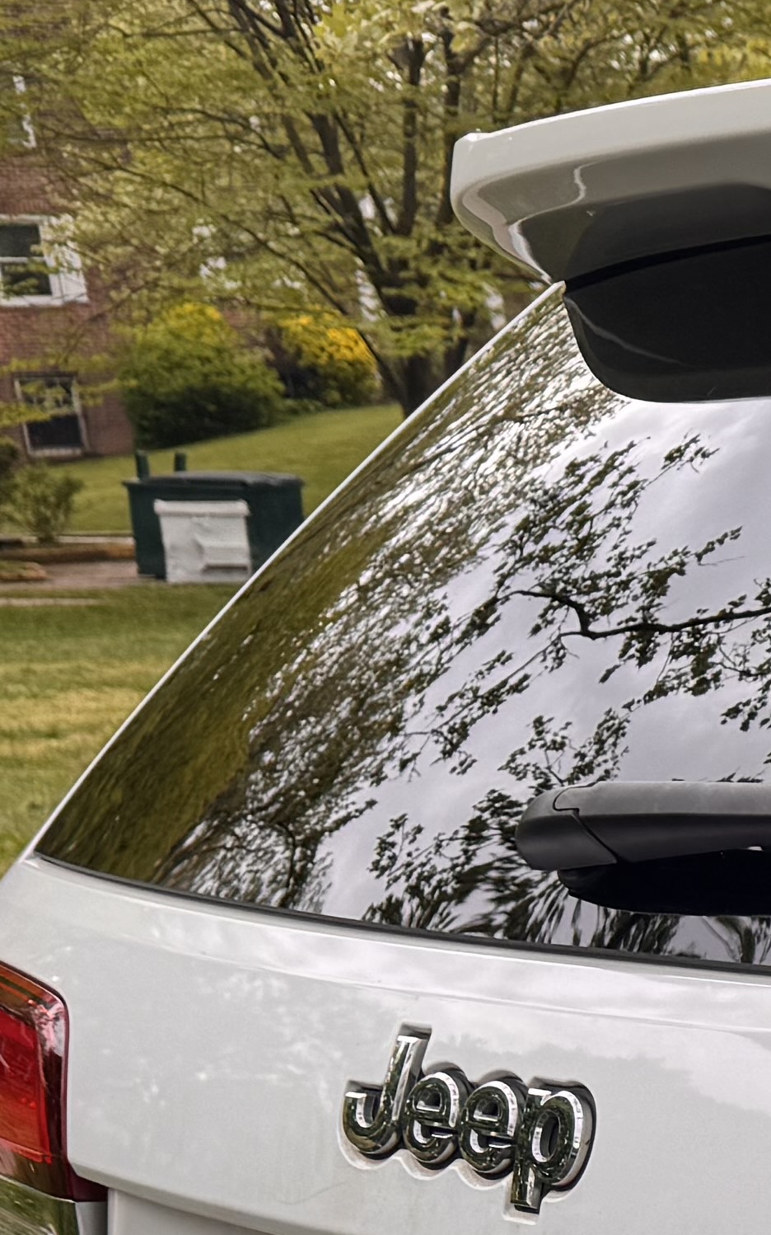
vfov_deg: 20.2
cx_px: 1984
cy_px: 1441
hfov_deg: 10.9
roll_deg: +1.6
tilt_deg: -18.1
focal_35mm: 97
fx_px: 3262
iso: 80
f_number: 1.78
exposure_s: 1/627
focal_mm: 6.76
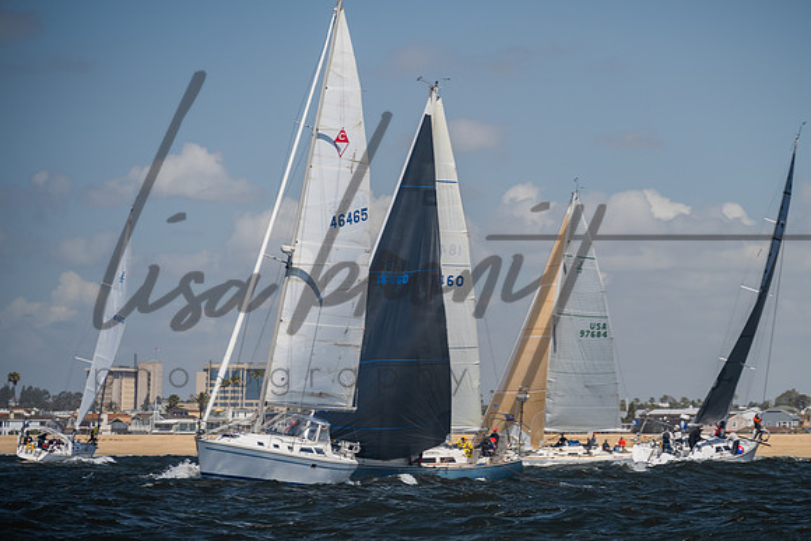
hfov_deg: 8.5
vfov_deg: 5.7
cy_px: 322
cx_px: 482
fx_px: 5431
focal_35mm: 241
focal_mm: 200
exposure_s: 1/250
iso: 100
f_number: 6.3
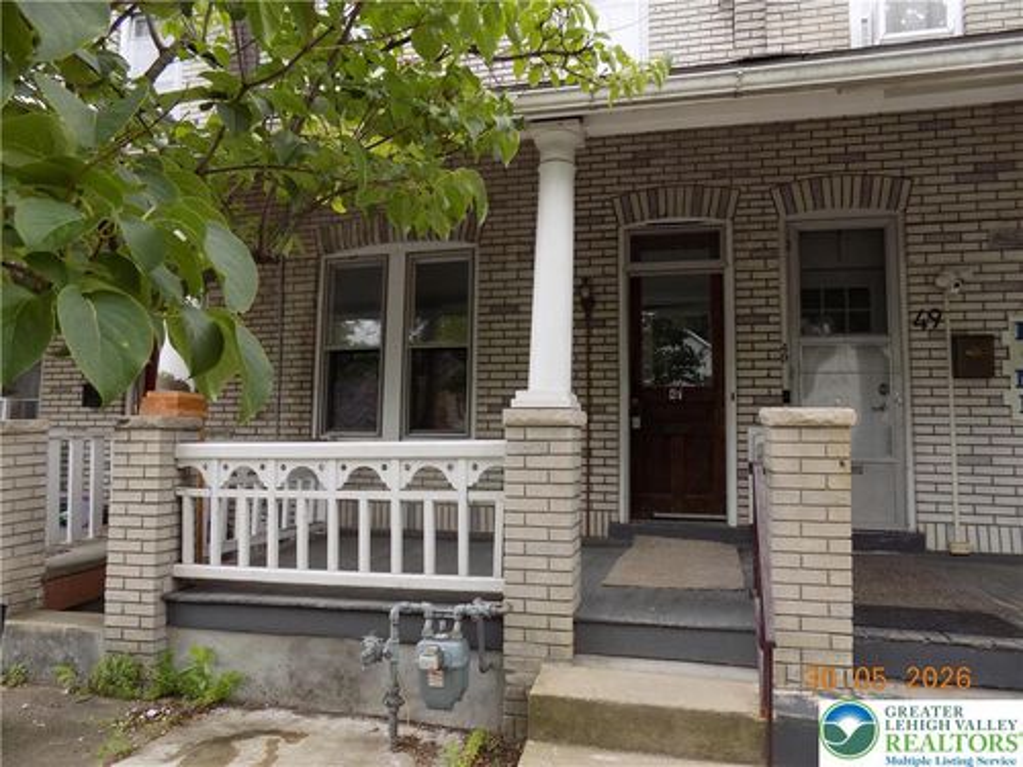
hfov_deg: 73.9
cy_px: 384
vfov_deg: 58.9
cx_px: 512
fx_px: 680
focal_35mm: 23
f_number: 3.1
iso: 80
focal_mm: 4
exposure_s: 1/160
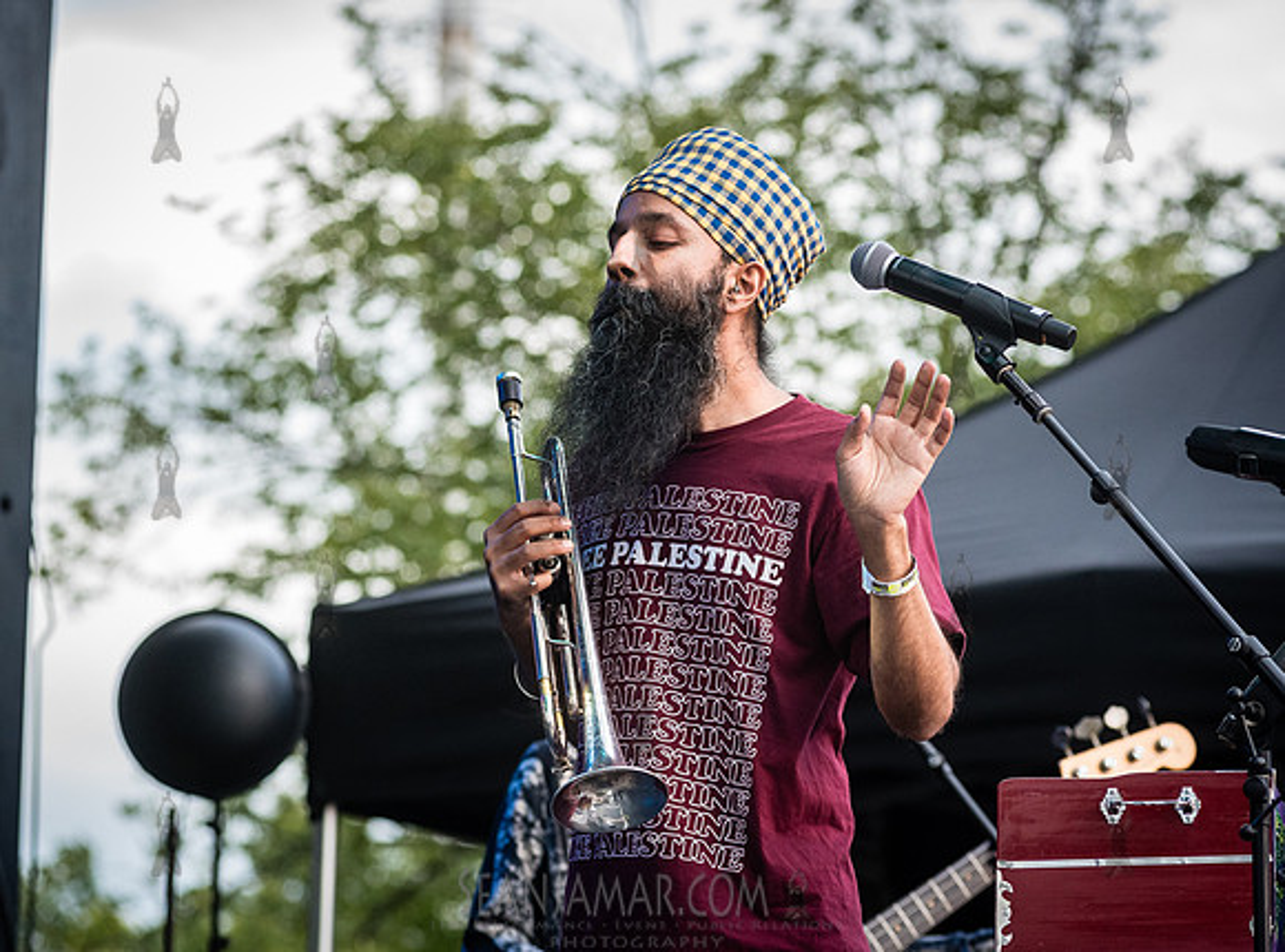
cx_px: 701
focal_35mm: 150
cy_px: 452
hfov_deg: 13.2
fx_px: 5540
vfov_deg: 9.8
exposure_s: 1/1600
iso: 2000
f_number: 4.5
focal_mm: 125
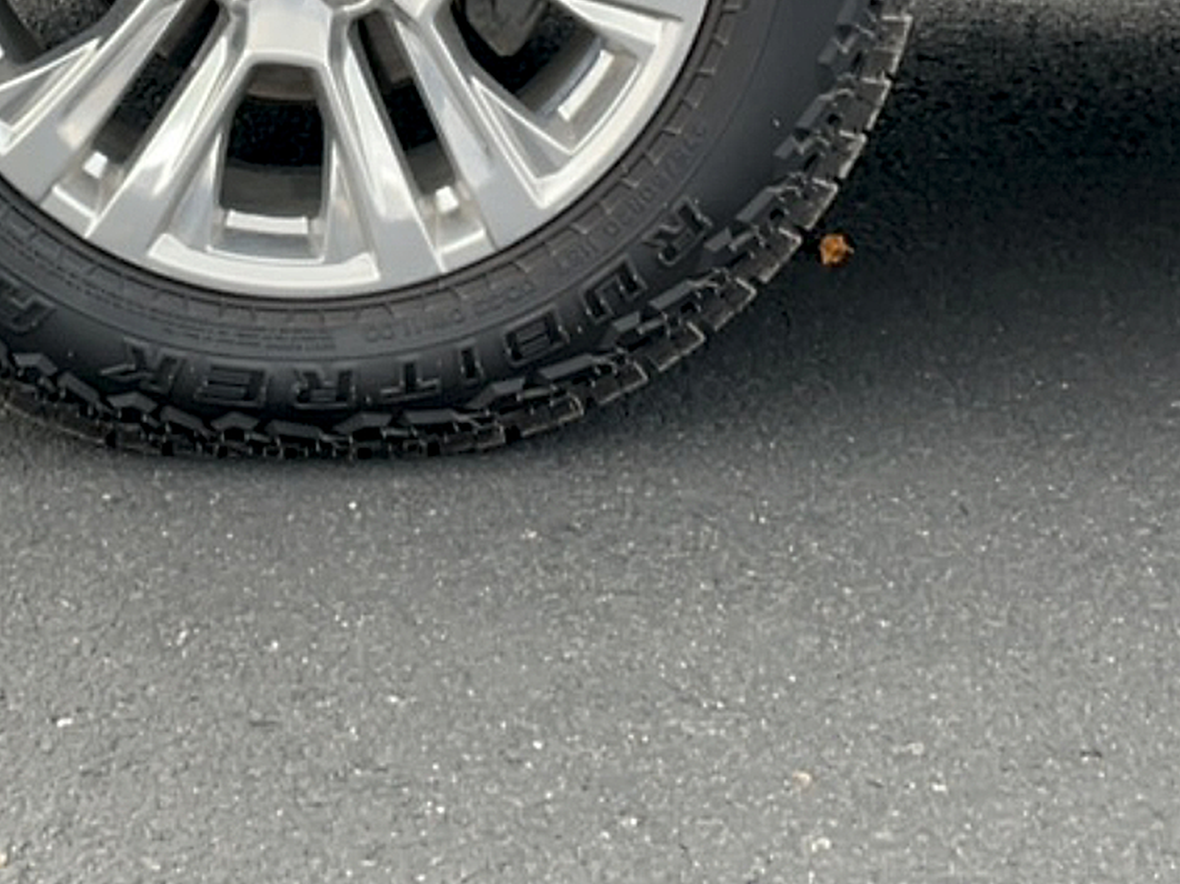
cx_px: 346
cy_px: -90
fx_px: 2317
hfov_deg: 28.3
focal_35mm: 68
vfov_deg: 20.6
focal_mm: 3
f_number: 1.8
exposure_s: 1/133
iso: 16
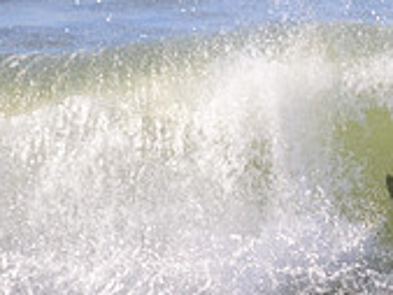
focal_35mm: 2635
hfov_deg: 0.8
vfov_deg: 0.6
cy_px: 192
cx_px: 626
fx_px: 29937
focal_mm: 800
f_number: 11
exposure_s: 1/2000
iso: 1250
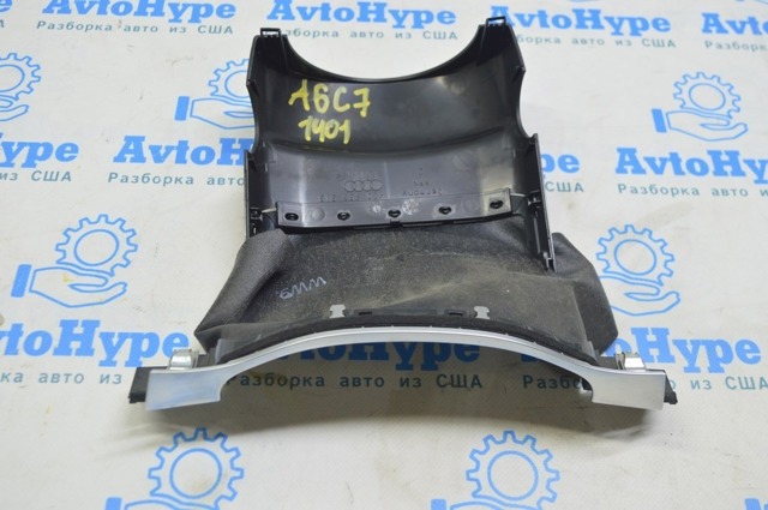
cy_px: 255
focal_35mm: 39
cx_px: 384
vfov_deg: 34.1
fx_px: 831
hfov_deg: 49.6
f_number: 5.6
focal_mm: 26
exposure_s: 1/20
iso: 400
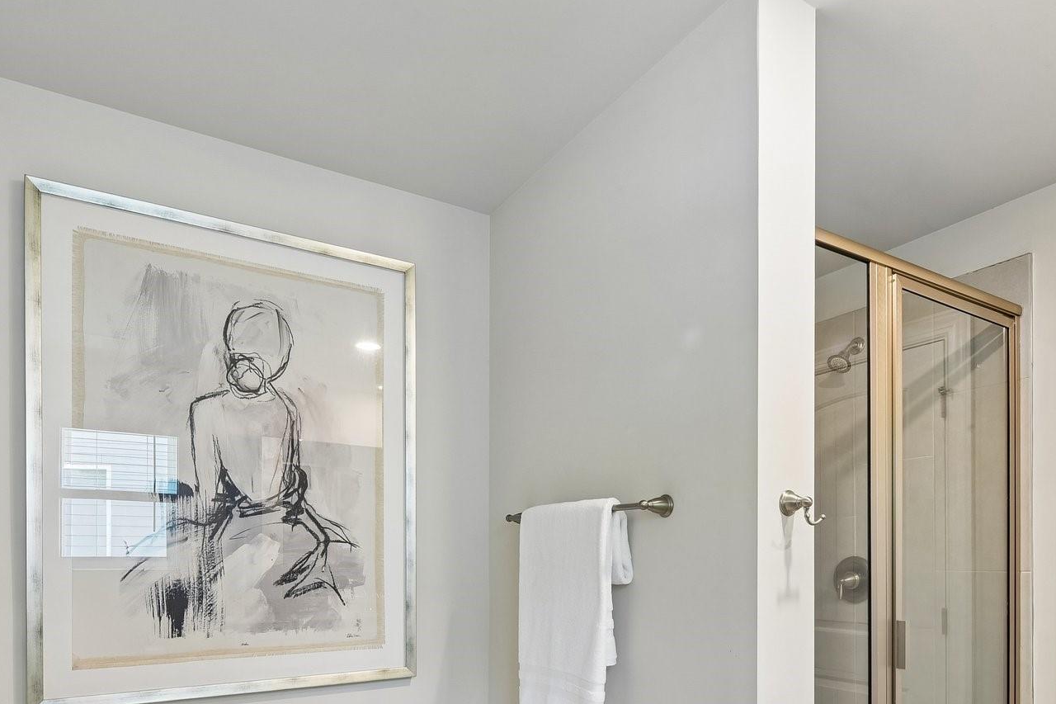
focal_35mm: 24
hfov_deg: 73.7
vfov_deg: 50.2
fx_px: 704
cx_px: 549
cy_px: 555
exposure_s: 1/4
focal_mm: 15
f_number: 11
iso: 200
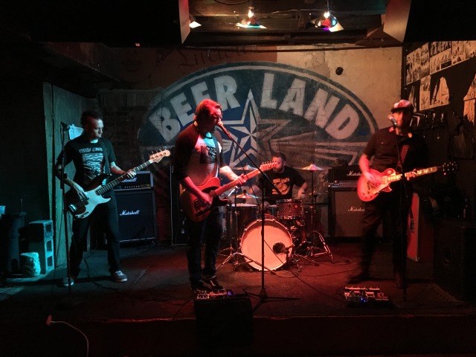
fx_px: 399
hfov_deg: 61.7
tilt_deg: -3.3
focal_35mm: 29
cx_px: 238
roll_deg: +1.3
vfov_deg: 48.2
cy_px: 178
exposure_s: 1/15
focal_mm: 4.15
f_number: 2.2
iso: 640
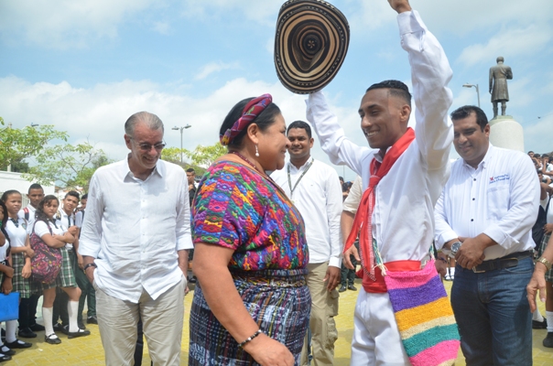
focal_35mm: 27
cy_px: 183
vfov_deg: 47.7
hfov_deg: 67.5
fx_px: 414
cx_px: 276
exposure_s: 1/2500
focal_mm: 18
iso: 500
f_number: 5
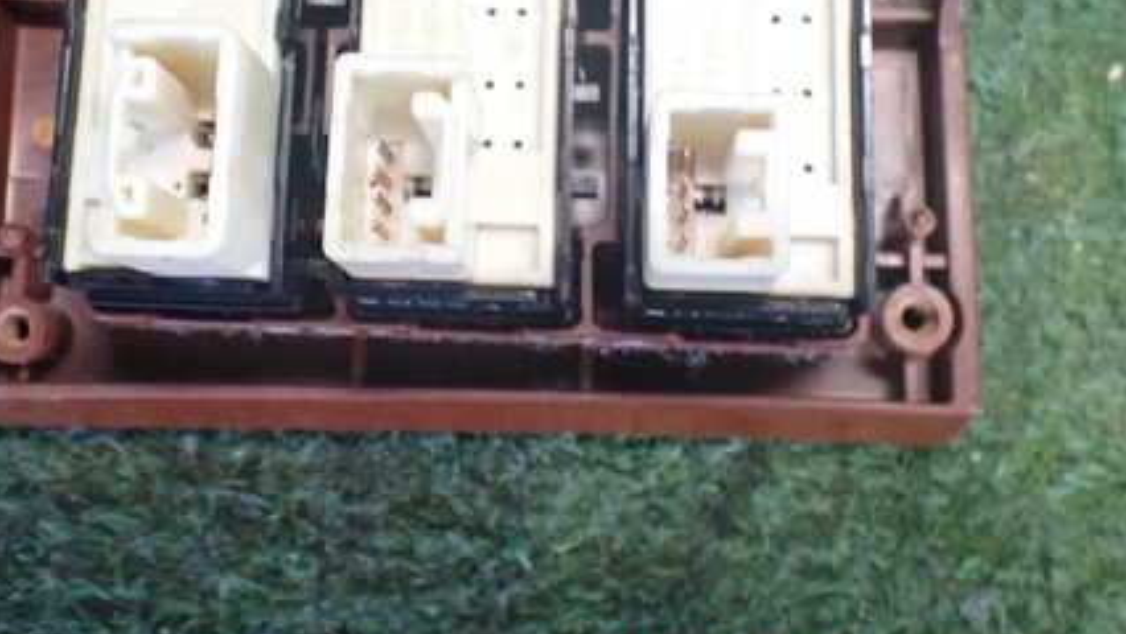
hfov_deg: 44.3
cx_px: 441
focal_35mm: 46
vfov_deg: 25.5
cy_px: 116
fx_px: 1374
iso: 800
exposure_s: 1/80
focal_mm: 5.4
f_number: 2.3
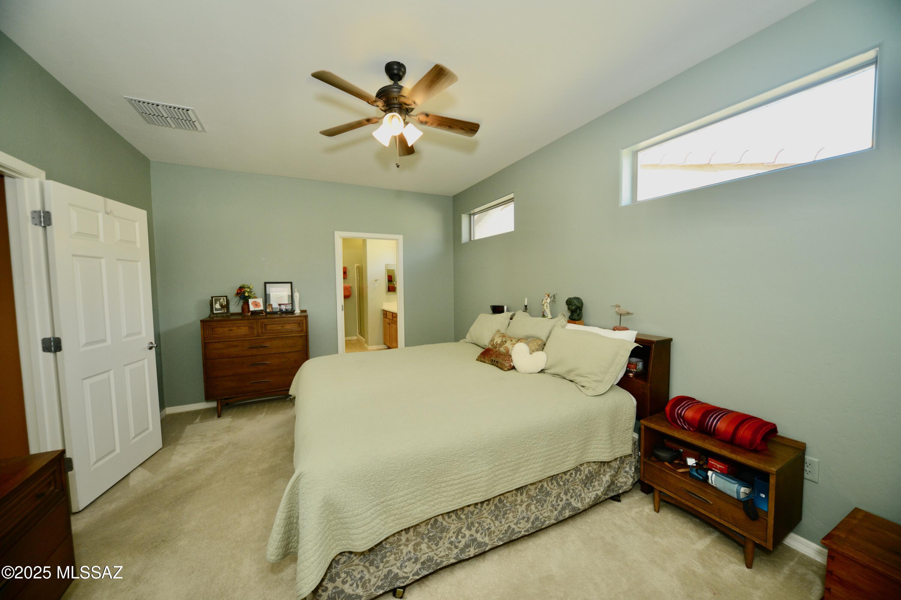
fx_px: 300
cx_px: 450
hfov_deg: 112.6
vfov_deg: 90.0
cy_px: 300
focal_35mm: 12
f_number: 7.1
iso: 800
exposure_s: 1/60
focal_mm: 12
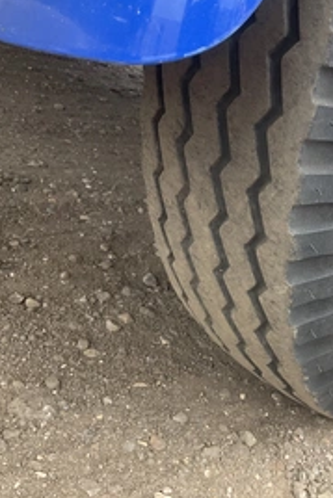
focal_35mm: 45
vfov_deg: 43.6
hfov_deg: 29.2
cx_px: 266
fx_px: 624
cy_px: 247
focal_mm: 3
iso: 32
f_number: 1.8
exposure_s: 1/122
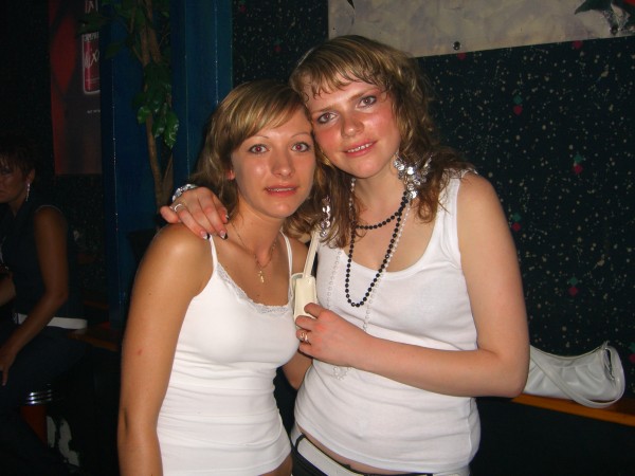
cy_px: 238
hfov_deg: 49.0
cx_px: 318
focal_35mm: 38
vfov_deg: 37.7
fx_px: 697
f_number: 2.8
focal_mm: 7.9
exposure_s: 1/60
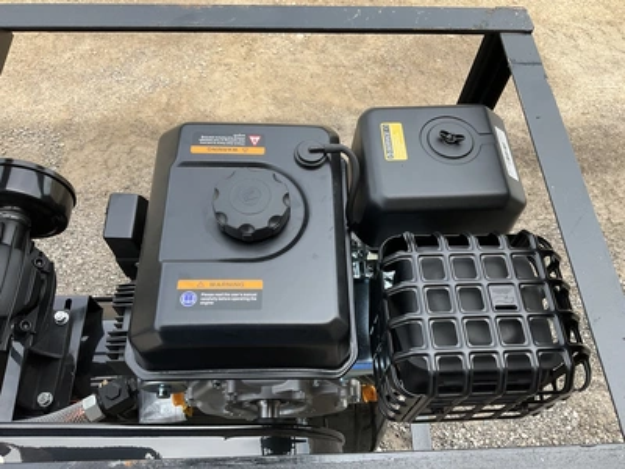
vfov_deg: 48.2
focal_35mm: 29
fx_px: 524
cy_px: 234
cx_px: 312
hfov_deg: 61.7
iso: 25
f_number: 1.8
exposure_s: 1/450
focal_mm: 3
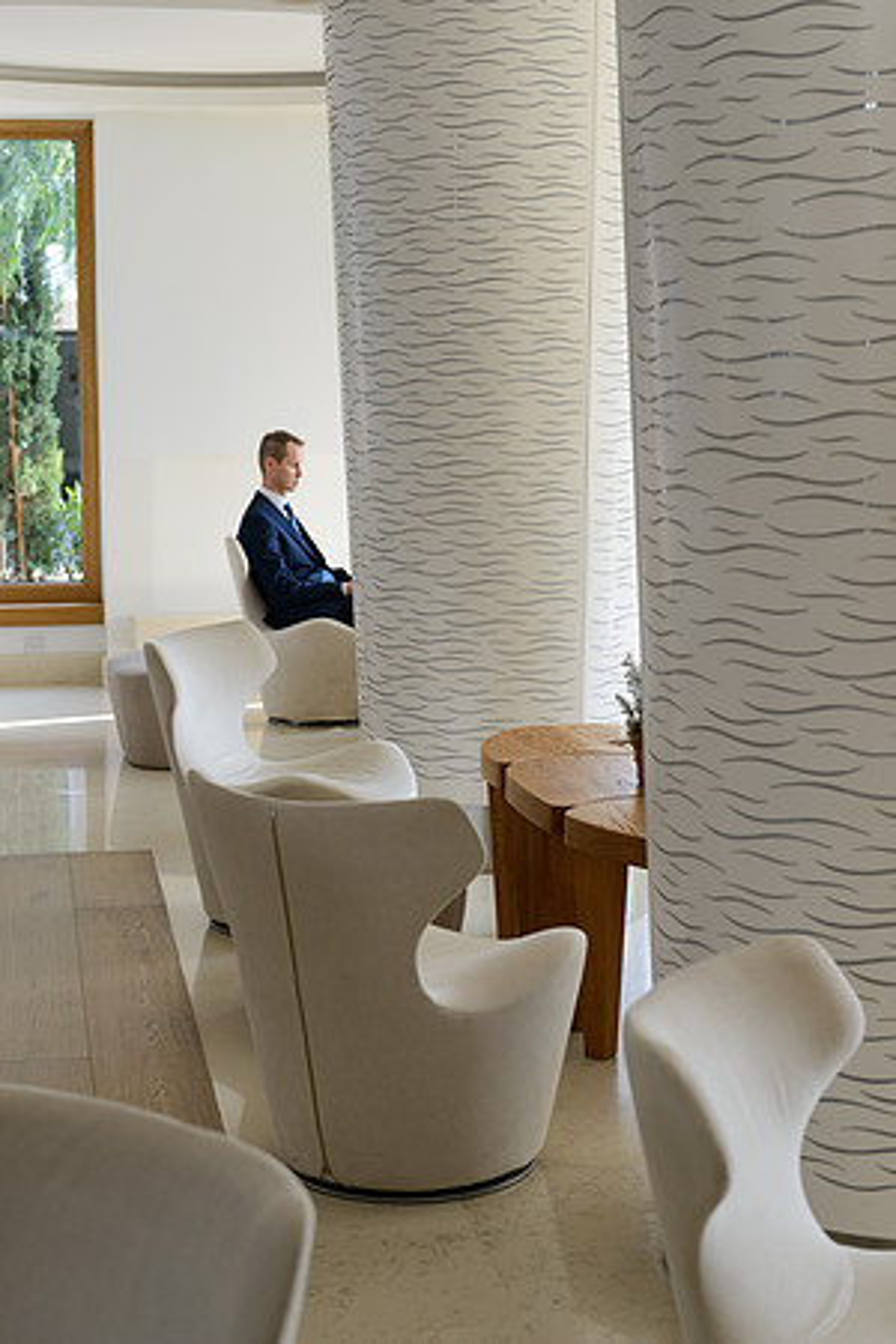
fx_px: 2165
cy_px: 672
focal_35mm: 58
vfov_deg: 34.5
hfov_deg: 23.4
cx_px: 448
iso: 100
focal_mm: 58
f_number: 4
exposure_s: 1/60
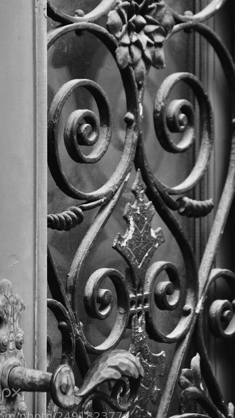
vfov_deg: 9.7
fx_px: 2472
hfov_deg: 5.4
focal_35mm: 223
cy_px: 149
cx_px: 126
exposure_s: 1/125
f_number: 4.8
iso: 720
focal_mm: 100
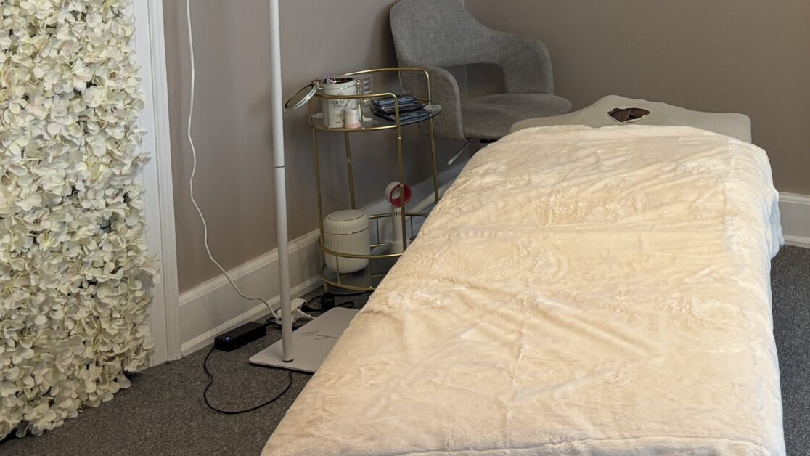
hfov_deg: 31.0
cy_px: -89
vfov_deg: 17.7
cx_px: 719
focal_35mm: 65
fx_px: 1396
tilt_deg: -5.1
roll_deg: +0.4
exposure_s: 1/100
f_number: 1.6
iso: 125
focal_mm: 5.96
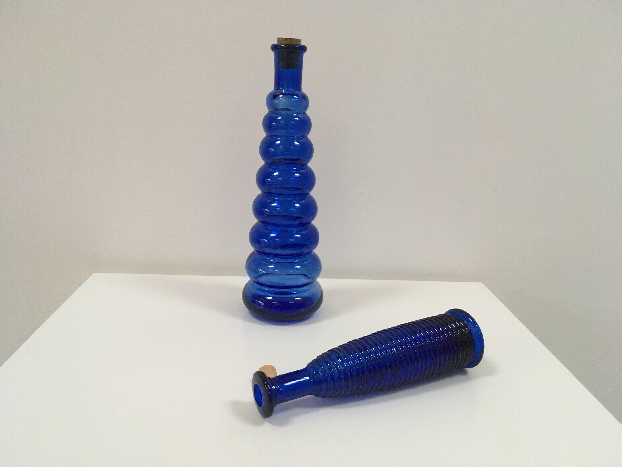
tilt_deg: -16.0
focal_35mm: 29
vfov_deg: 48.2
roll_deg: -2.1
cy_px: 234
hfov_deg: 61.7
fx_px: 521
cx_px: 311
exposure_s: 1/33
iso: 125
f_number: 2.2
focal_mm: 4.15
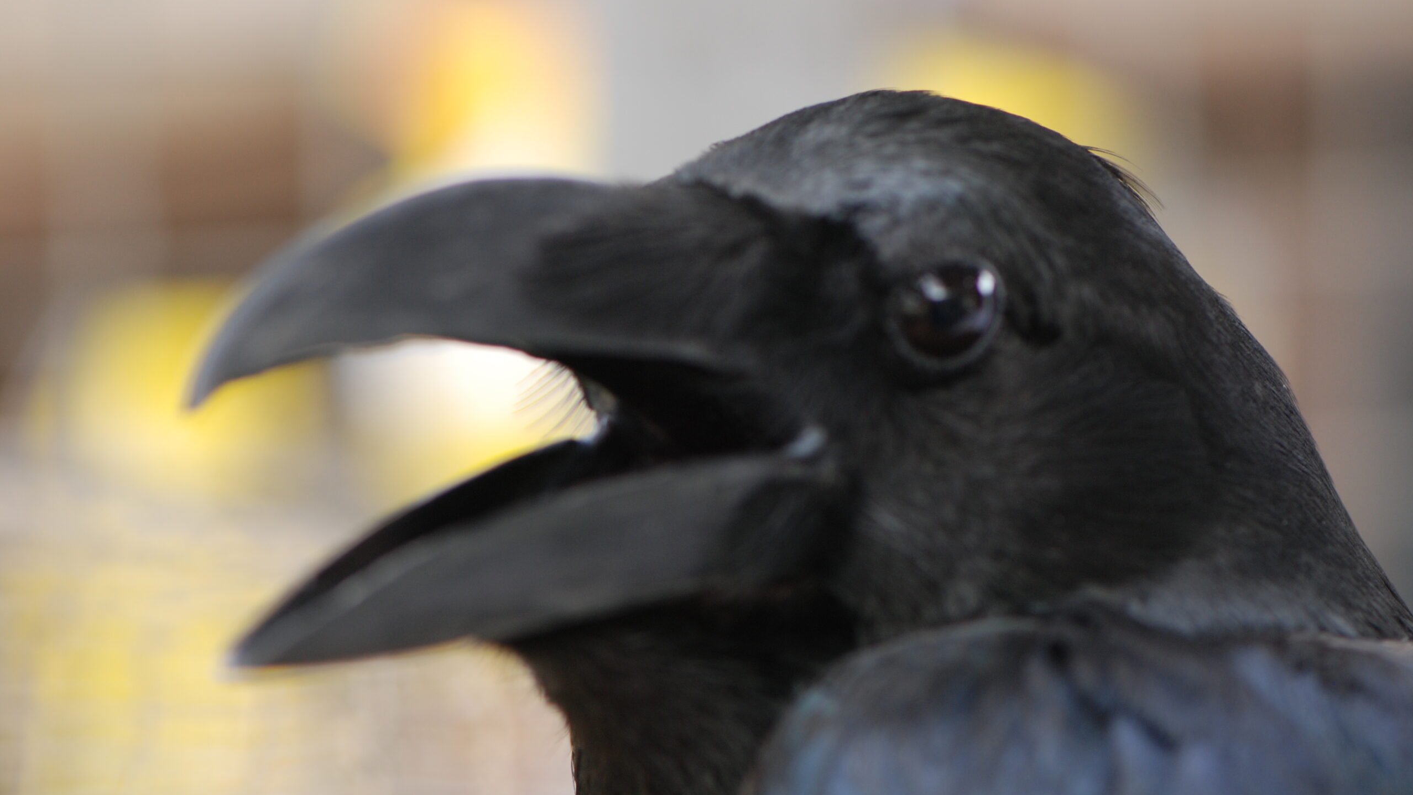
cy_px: 372
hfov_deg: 13.0
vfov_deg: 7.3
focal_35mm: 166
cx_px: 707
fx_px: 6202
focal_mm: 105
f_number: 4.5
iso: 250
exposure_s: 1/80
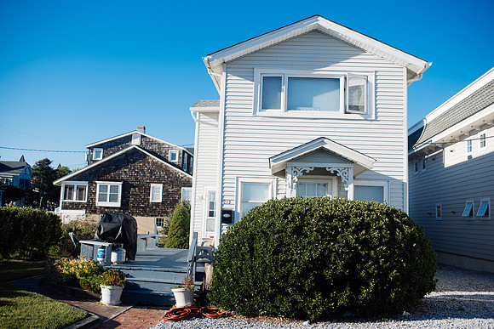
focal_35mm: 35
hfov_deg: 54.4
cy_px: 164
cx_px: 247
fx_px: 480
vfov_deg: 37.9
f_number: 2.8
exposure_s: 1/1250
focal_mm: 35
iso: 100
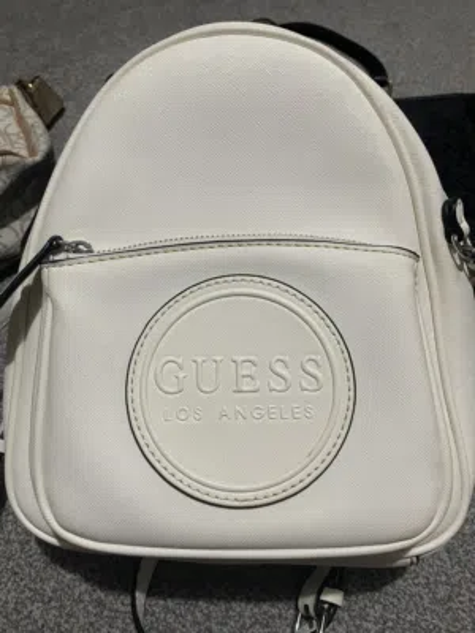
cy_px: 316
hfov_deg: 53.1
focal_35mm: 26
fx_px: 476
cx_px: 238
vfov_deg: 67.3
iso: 320
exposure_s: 1/50
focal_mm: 4.2
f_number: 1.6
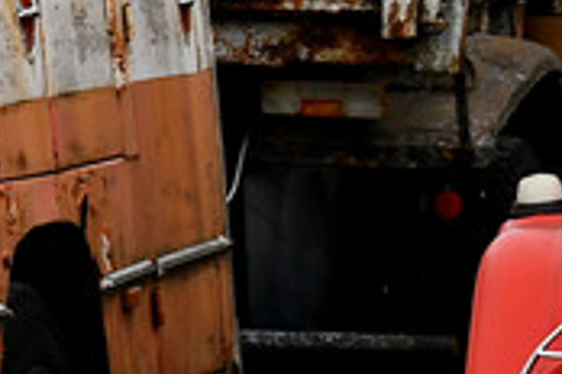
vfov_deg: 3.8
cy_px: -160
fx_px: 5604
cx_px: -1253
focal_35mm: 359
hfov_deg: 5.3
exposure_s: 1/640
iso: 200
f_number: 6.3
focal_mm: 32
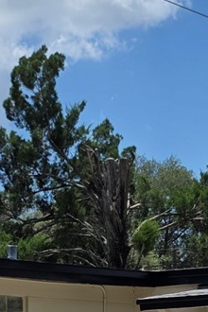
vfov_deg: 17.1
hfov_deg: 11.8
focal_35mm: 116
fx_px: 1005
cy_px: 340
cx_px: 131
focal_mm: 6.3
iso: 64
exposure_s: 1/7944
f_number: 1.7
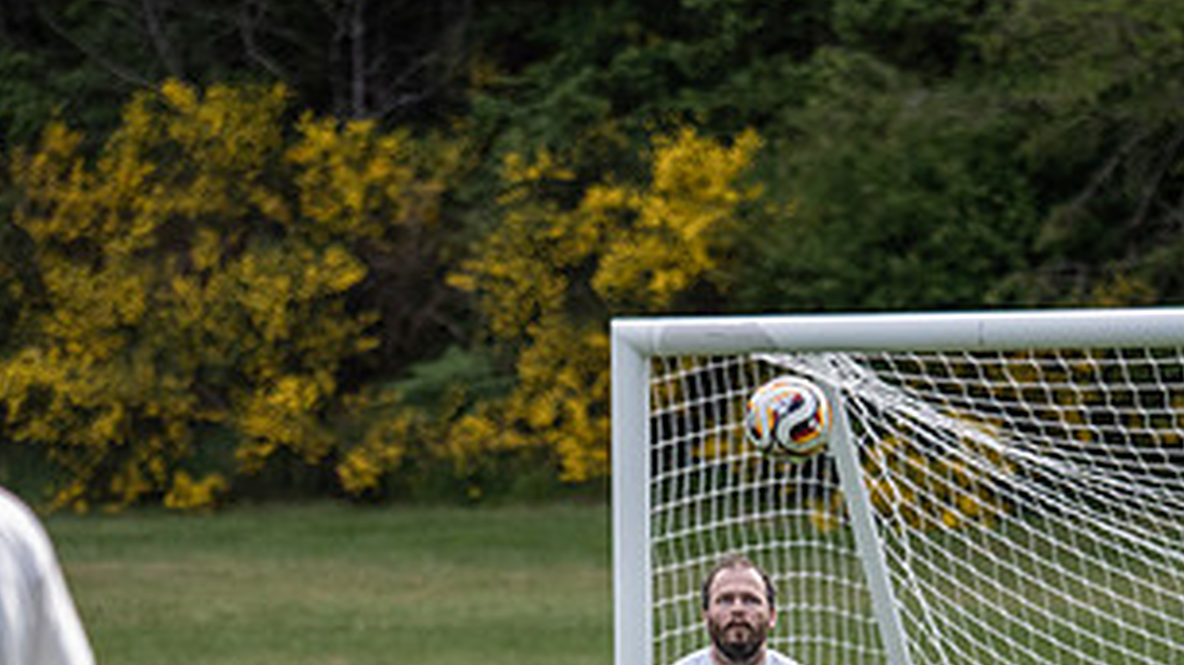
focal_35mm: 620
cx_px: 770
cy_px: 760
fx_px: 19461
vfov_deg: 2.0
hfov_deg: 3.5
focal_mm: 150
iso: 250
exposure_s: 1/1250
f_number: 2.8
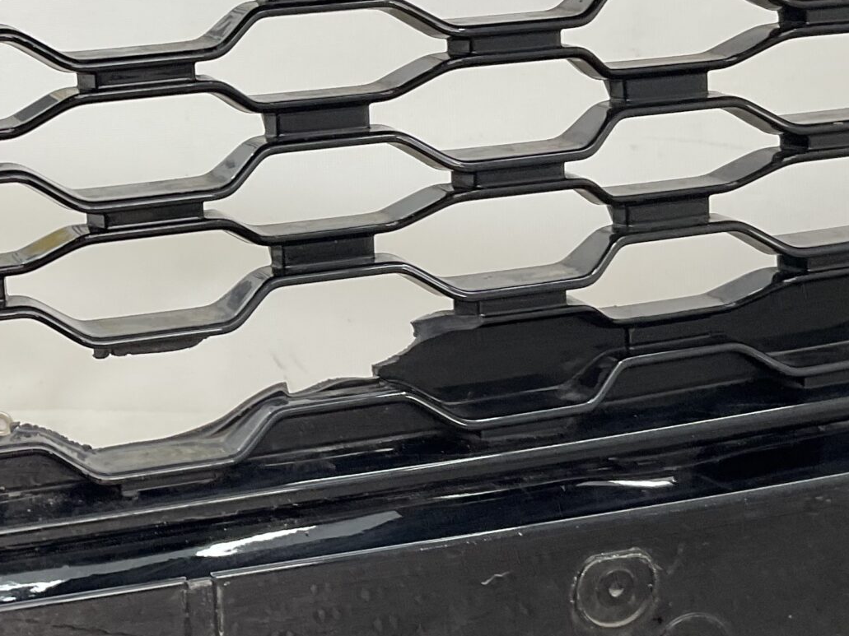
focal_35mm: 72
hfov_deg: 25.9
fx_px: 1766
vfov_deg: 20.4
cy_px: 207
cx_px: 46
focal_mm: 3
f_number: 1.8
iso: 40
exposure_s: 1/120
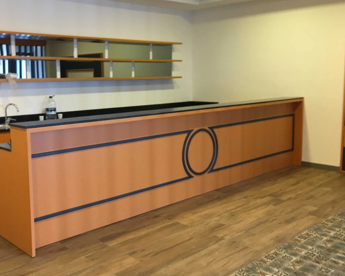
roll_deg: +0.3
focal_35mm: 38
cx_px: 115
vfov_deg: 39.1
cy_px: 133
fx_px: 388
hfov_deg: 47.2
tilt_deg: -6.5
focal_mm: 4.15
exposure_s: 1/17
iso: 64
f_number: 2.2
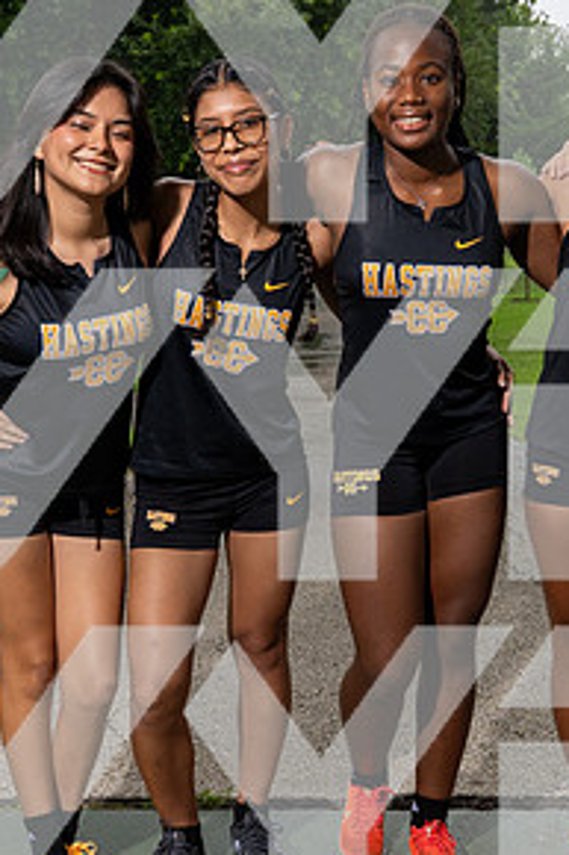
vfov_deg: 31.4
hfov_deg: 21.1
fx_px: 1519
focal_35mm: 64
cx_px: 384
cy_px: 421
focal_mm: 28
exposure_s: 1/250
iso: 500
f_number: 6.3
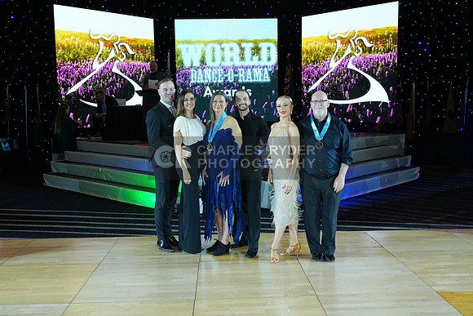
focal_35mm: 35
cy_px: 158
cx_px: 236
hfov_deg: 54.4
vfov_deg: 37.9
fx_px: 460
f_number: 5.6
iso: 1600
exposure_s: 1/250
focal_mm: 35
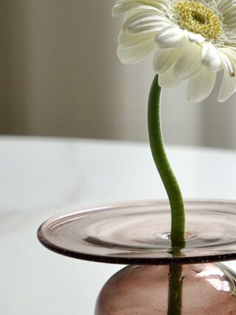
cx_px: 171
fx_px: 2609
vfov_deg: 6.9
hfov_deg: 5.2
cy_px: 161
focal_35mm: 287
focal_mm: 60
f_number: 4
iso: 250
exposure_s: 1/125
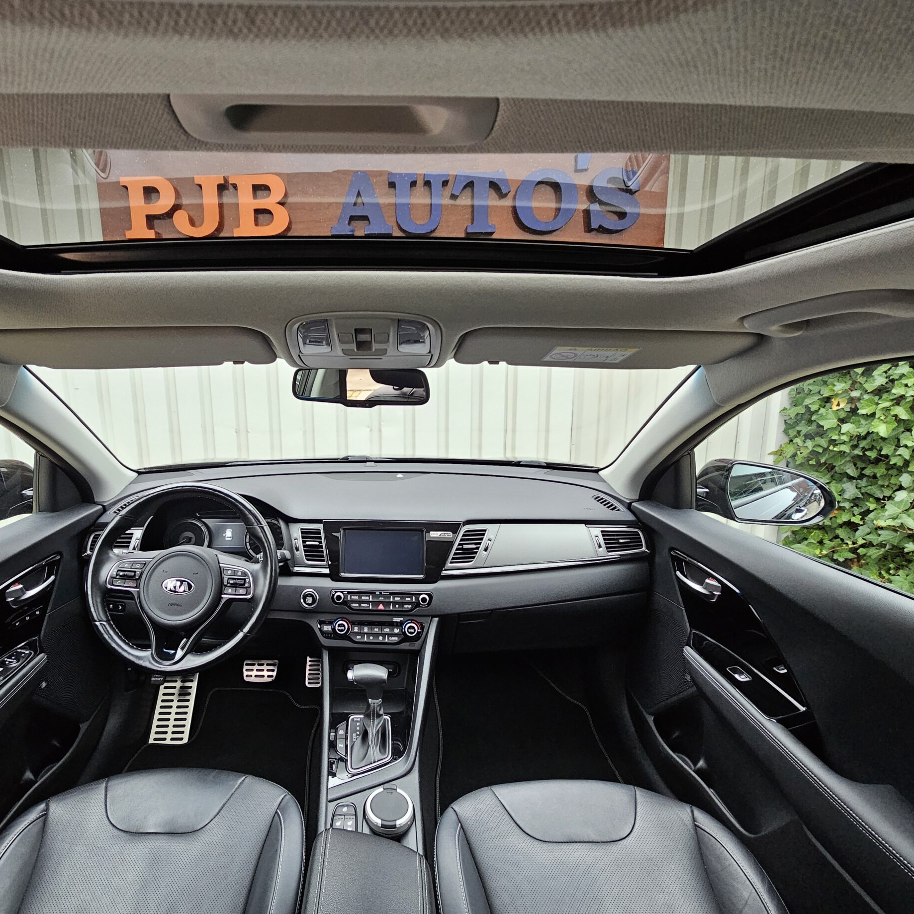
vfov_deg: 87.4
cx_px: 387
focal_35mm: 16
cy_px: 457
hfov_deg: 86.8
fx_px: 478
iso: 250
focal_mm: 2.2
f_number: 2.2
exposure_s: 1/50
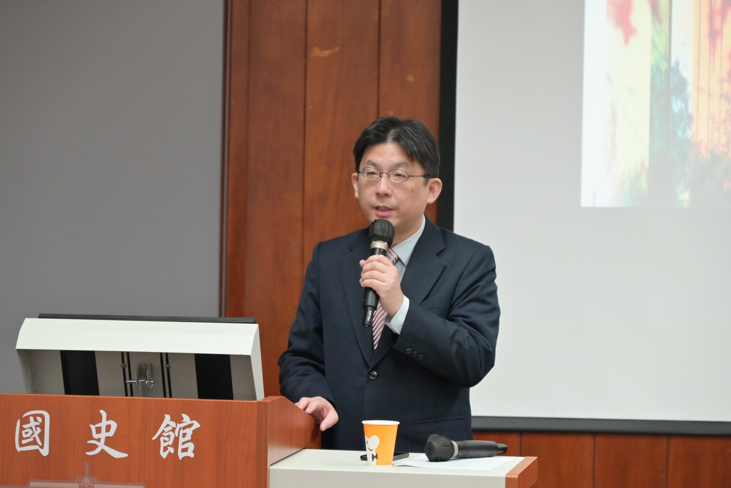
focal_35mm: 140
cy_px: 244
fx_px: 2844
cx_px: 366
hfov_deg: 14.6
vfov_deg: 9.8
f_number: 6.3
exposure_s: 1/160
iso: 5600
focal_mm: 140
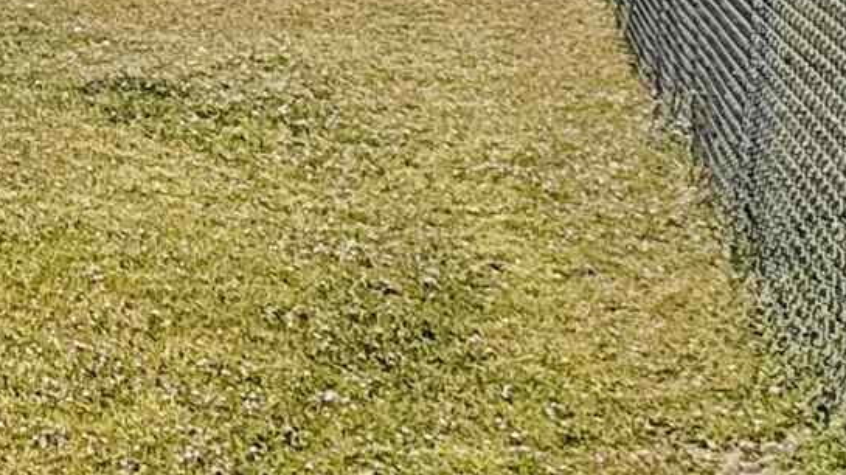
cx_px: -1150
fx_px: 1928
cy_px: -318
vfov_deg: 13.0
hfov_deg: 15.2
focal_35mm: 86
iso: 50
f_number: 2.2
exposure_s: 1/2410
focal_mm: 2.22
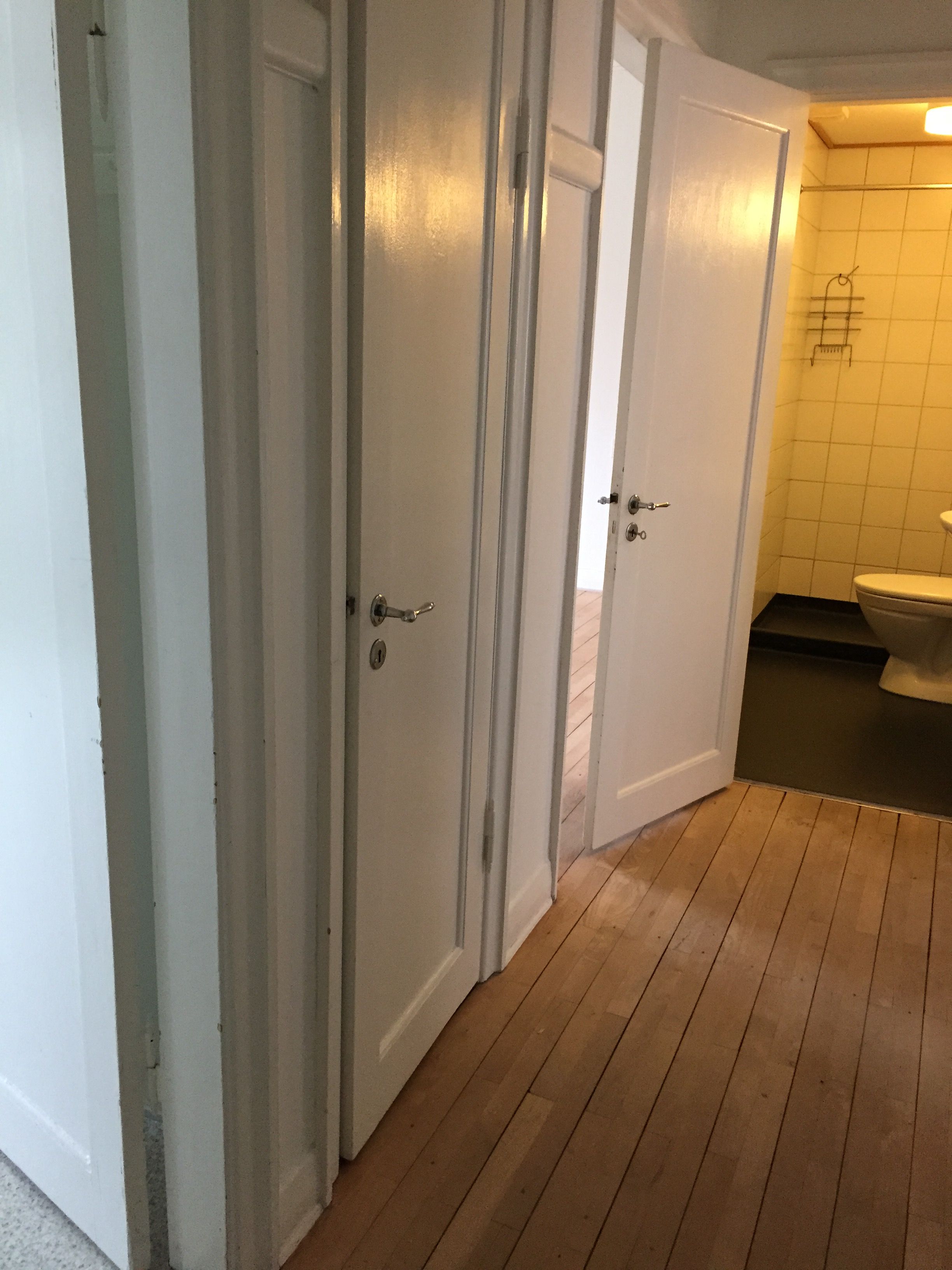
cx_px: 476
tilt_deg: -15.1
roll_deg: -2.0
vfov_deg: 61.7
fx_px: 1063
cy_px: 635
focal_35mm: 29
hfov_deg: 48.2
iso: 250
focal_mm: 4.15
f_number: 2.2
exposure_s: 1/24
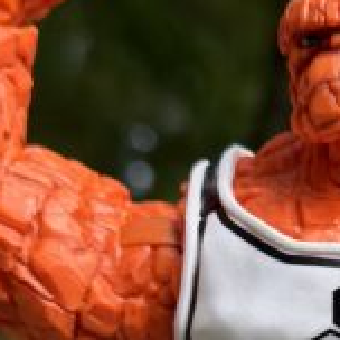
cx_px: 400
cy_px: 542
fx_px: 1322
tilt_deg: -0.9
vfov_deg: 13.6
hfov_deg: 14.2
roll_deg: -4.2
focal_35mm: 119
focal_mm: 6.76
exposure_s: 1/174
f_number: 1.78
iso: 64
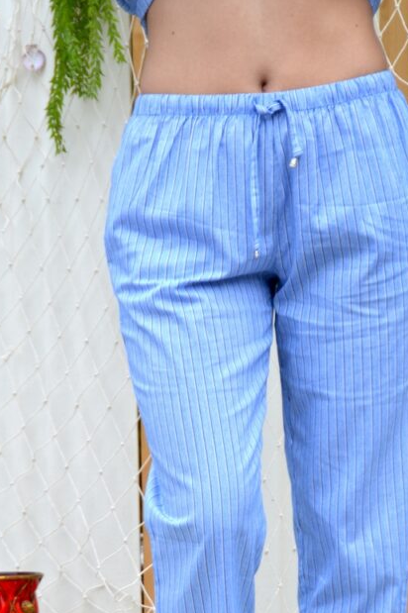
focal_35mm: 153
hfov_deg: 9.0
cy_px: 429
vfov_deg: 13.4
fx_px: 2604
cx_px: 220
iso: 250
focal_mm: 70
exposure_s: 1/500
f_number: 5.6
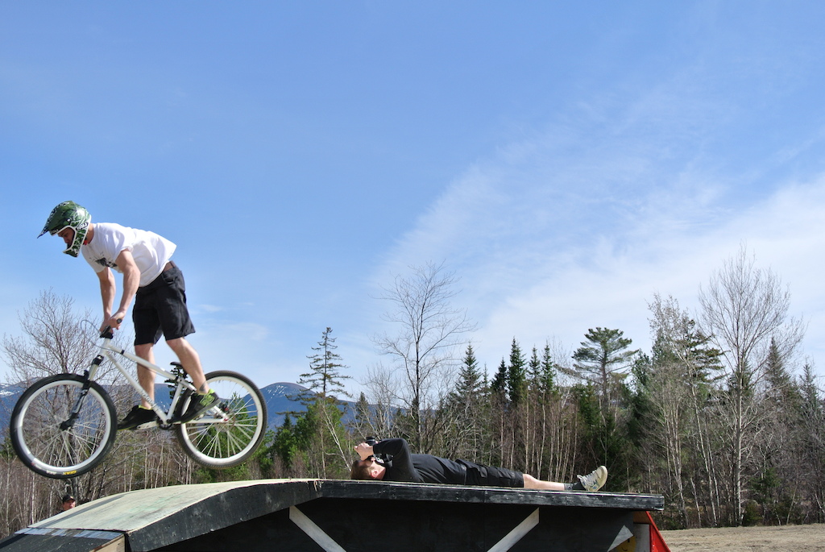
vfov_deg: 27.6
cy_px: 276
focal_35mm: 49
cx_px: 412
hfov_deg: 40.3
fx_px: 1124
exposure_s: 1/640
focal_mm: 18.2
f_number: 4.5
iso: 100
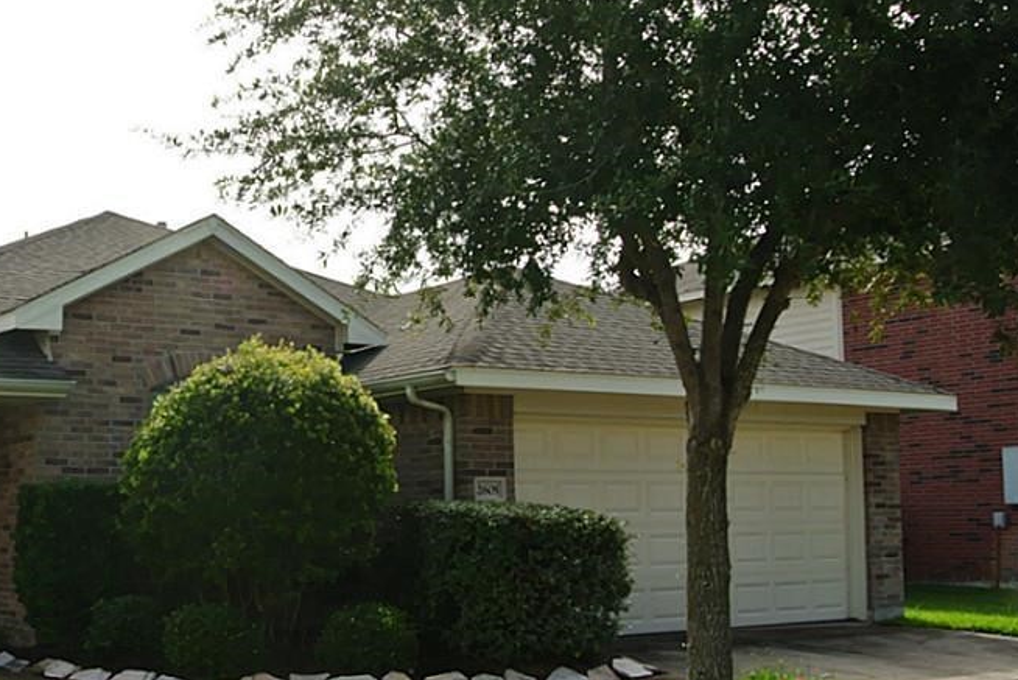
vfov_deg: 28.6
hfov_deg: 40.4
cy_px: 429
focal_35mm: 47
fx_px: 1330
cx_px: 227
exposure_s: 1/60
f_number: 13
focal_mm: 11.4
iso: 100
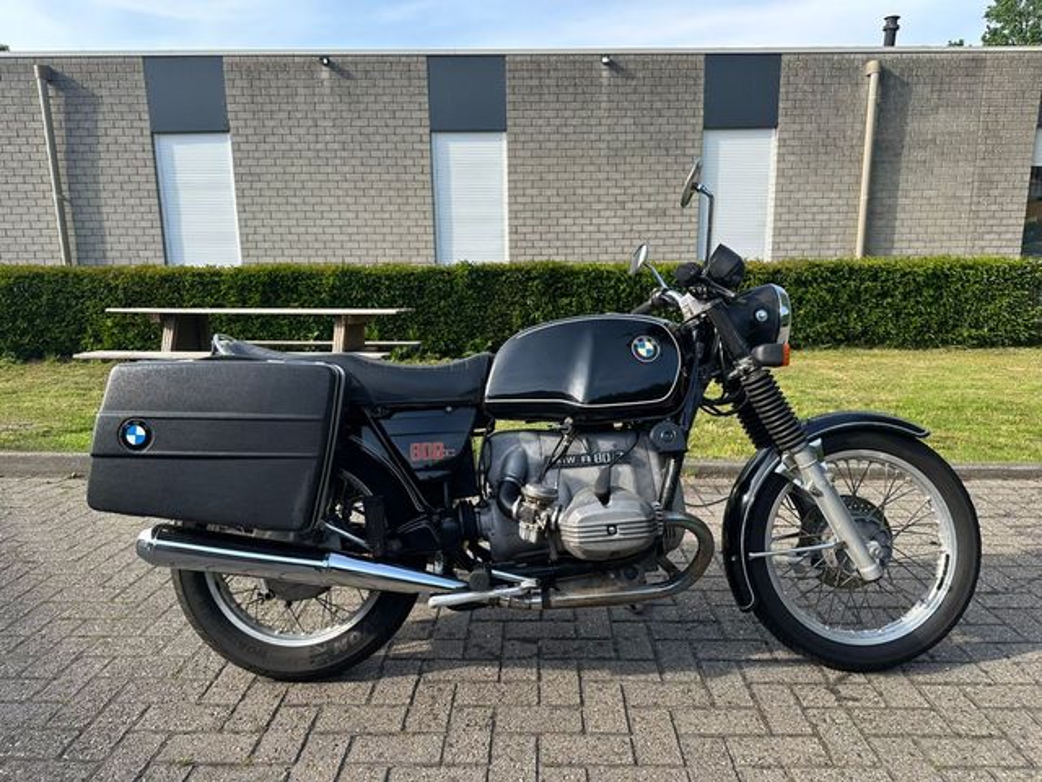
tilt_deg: -11.9
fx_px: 722
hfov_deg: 71.6
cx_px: 521
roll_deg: +1.4
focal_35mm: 24
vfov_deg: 56.8
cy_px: 391
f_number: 1.78
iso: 80
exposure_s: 1/1029
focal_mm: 6.86
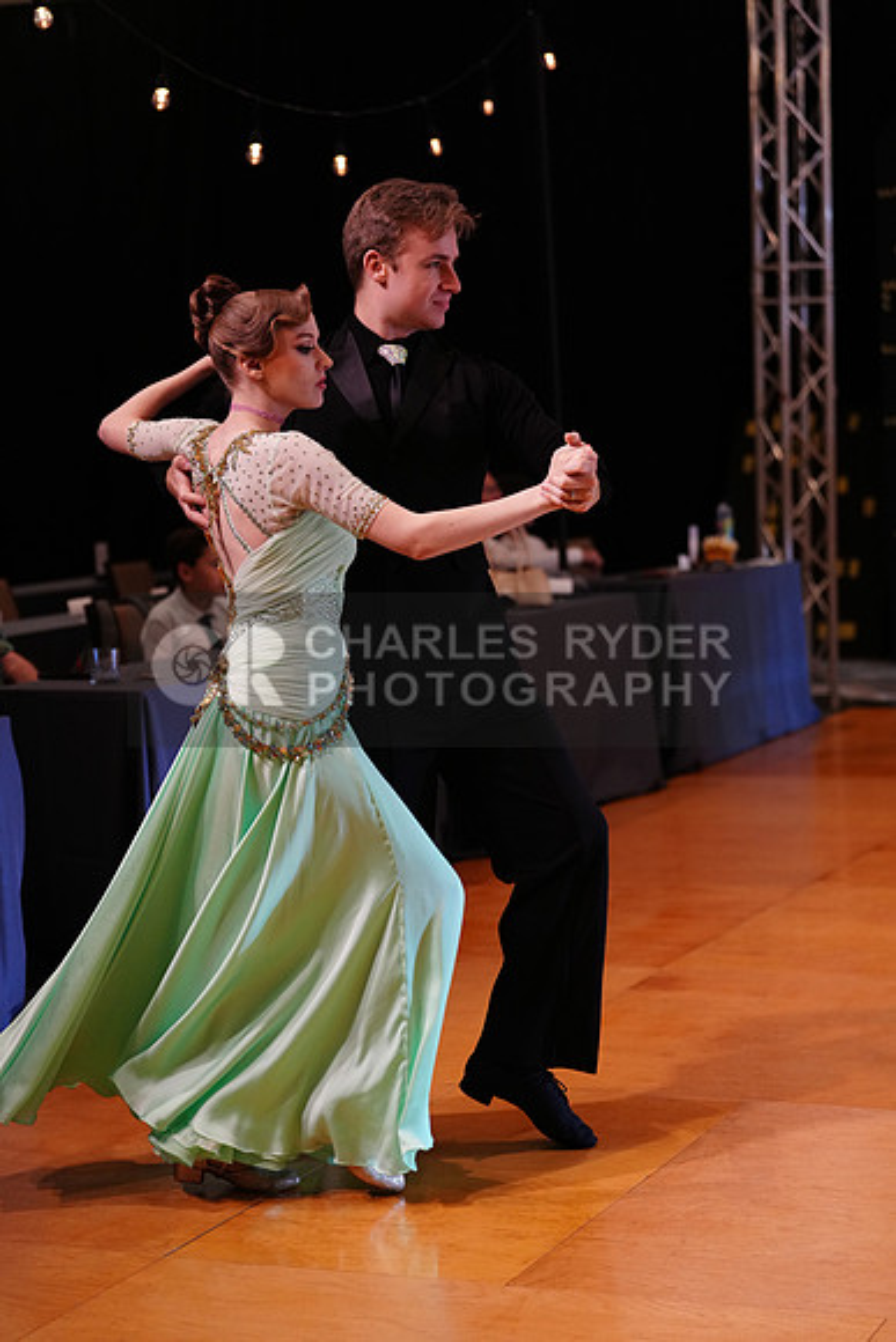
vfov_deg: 28.8
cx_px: 448
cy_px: 671
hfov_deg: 19.5
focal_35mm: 70
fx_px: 2612
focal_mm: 70
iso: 2500
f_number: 2.8
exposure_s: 1/400
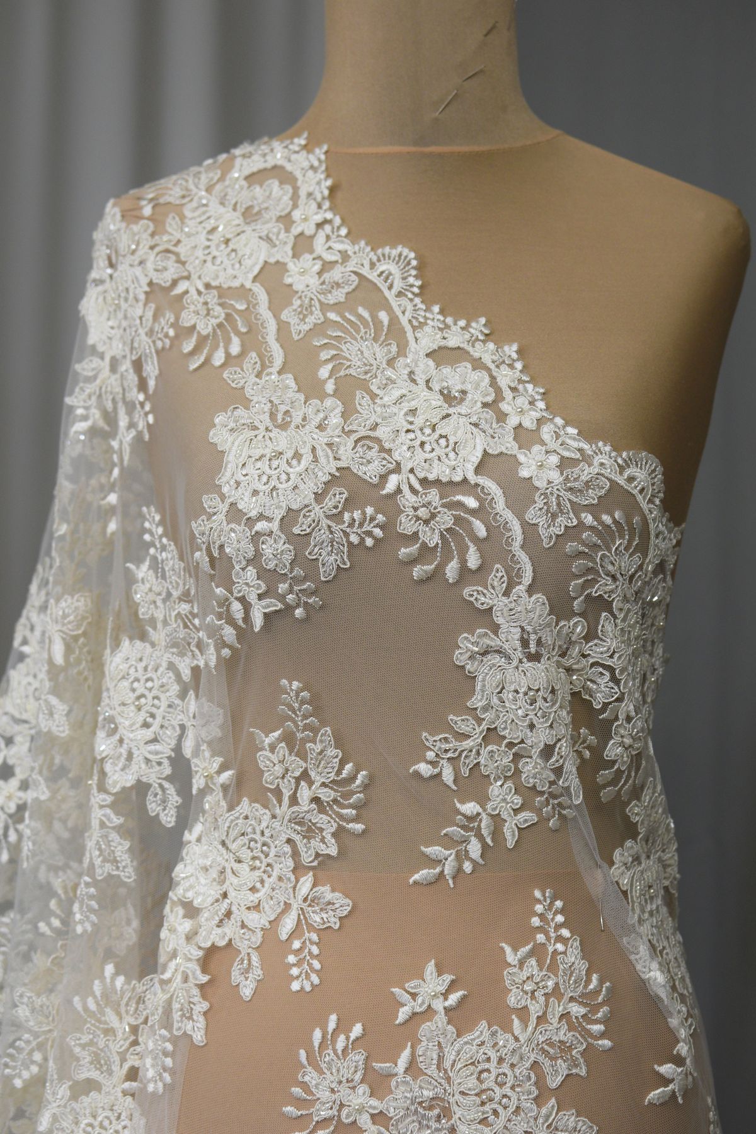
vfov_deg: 37.9
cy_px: 567
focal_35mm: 52
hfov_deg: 25.8
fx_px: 1654
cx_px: 378
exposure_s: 1/80
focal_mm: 35
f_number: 4.5
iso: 400
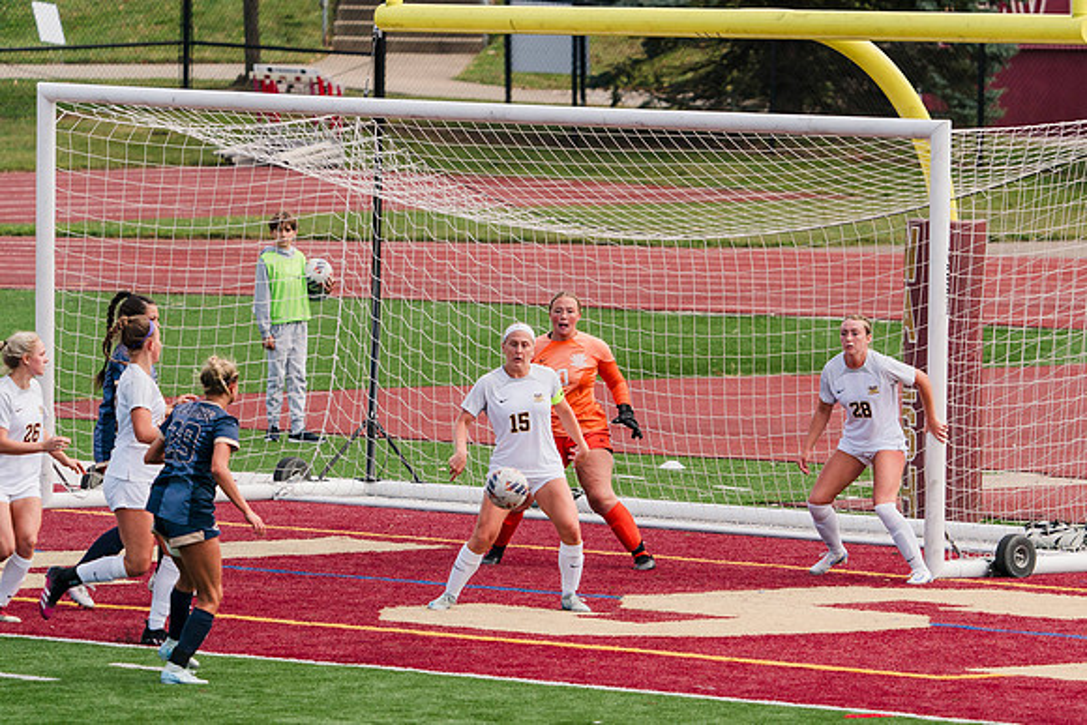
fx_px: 12213
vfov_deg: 3.4
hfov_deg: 5.1
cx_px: 660
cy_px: 362
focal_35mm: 404
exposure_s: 1/1600
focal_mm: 329
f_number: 6.3
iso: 500
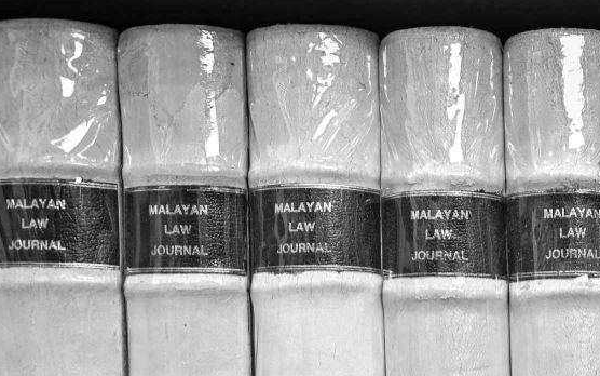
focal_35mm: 75
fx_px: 1227
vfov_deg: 17.1
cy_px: 357
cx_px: 546
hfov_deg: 26.5
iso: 400
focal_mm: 40
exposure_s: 1/125
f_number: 4.5
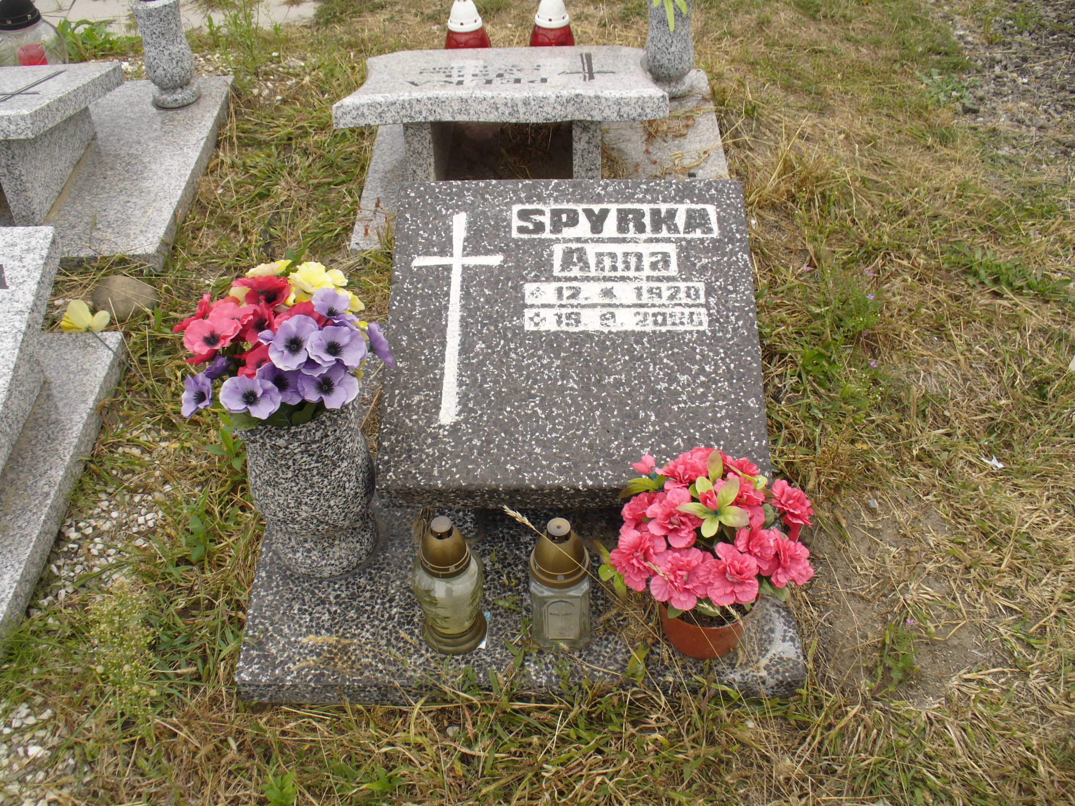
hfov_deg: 50.1
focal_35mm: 37
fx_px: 1149
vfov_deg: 38.7
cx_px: 538
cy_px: 403
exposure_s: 1/160
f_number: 5.6
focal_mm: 6.1
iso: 80
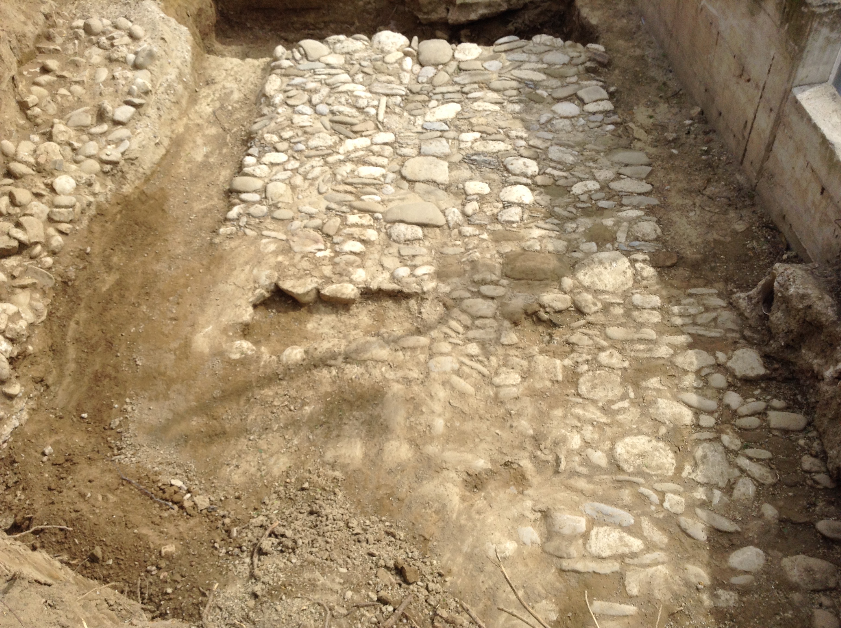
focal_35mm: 33
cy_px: 314
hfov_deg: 55.4
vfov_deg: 42.8
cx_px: 420
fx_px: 801
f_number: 2.4
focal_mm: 3.3
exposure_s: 1/965
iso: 32
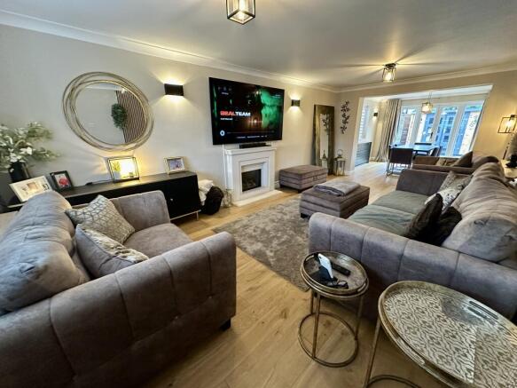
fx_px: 209
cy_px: 194
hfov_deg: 102.1
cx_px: 258
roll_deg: +0.6
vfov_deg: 85.7
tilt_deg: -17.2
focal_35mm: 14
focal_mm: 2.22
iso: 500
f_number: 2.2
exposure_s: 1/50
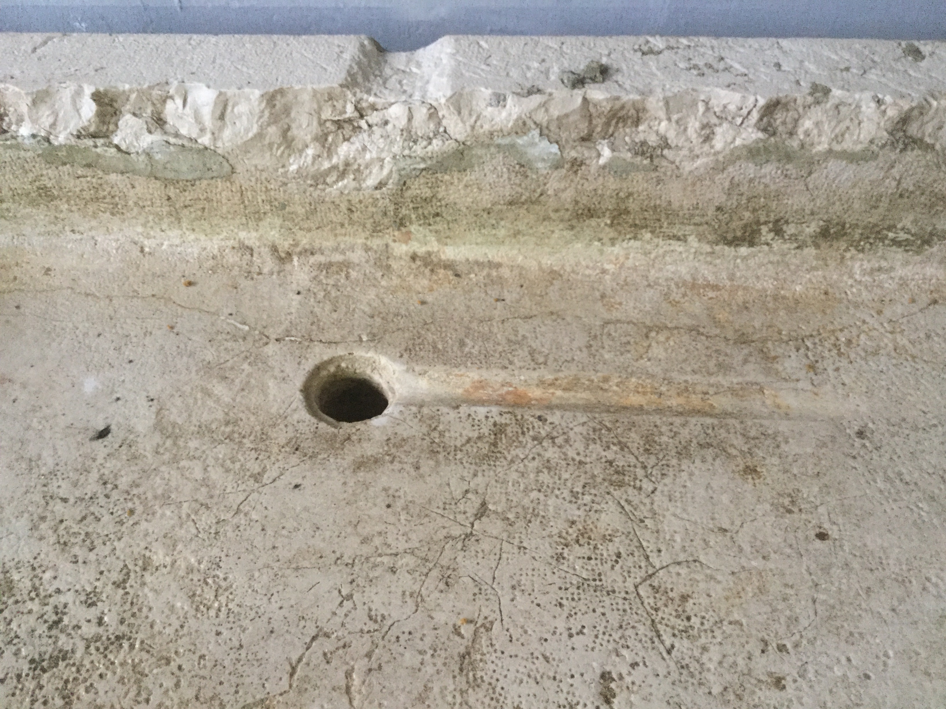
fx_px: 847
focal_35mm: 31
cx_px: 473
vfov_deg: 45.4
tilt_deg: -47.4
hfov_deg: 58.4
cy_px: 354
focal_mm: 3.3
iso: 200
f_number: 2.4
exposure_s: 1/17
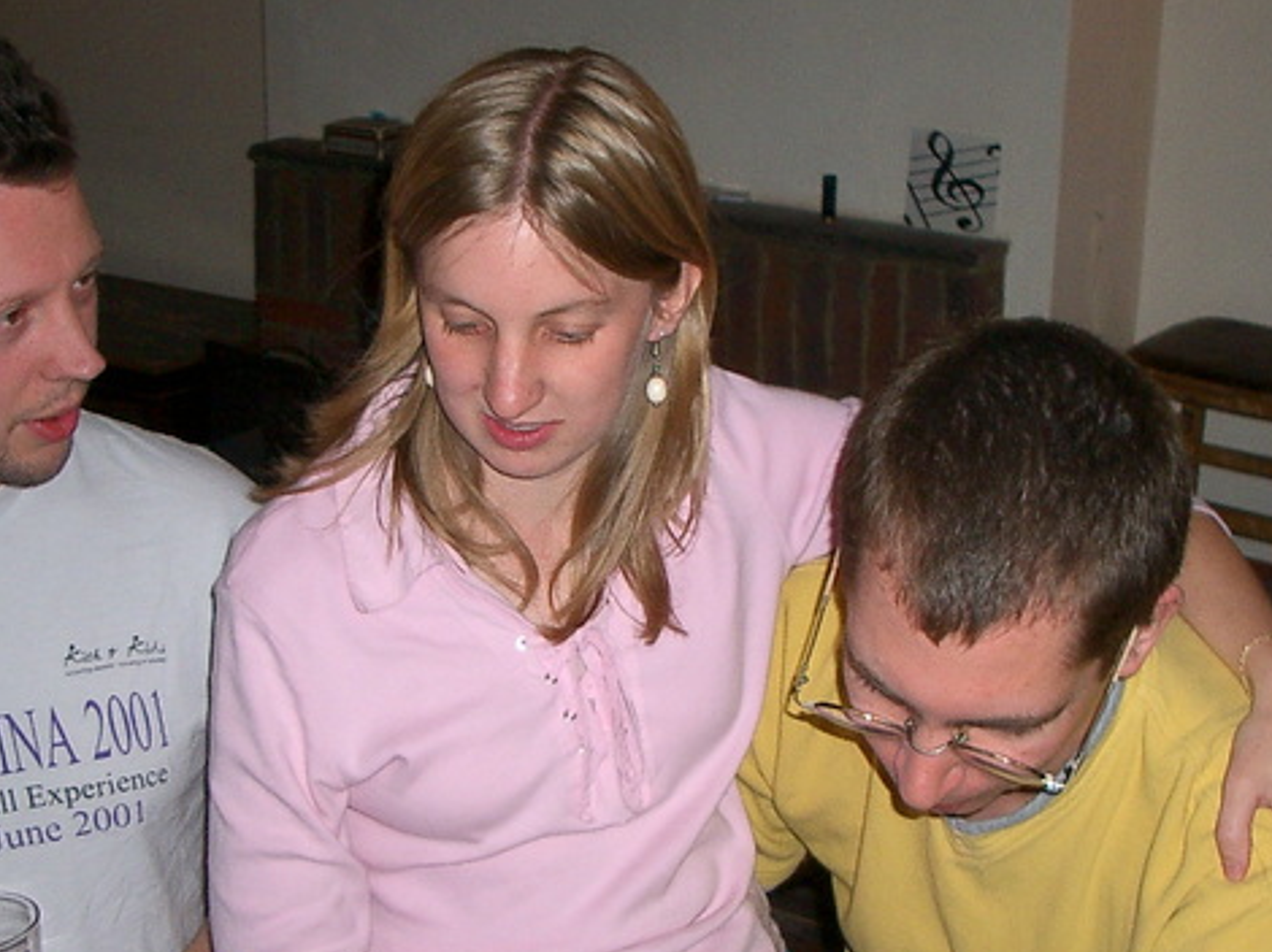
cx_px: 547
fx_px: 2167
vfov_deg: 24.7
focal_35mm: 59
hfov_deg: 32.7
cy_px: 584
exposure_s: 1/40
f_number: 2.6
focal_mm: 5.8
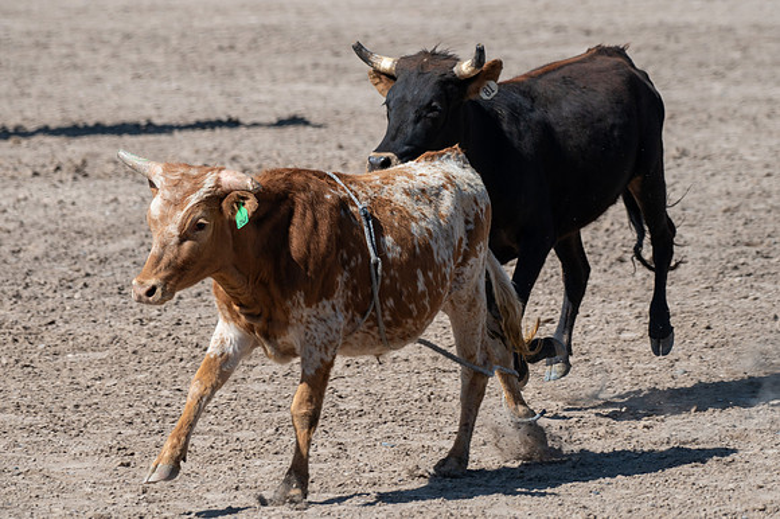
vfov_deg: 4.3
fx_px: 6983
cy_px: 202
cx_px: 383
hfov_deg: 6.4
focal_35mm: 322
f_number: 5.6
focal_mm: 260
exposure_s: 1/1000
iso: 250
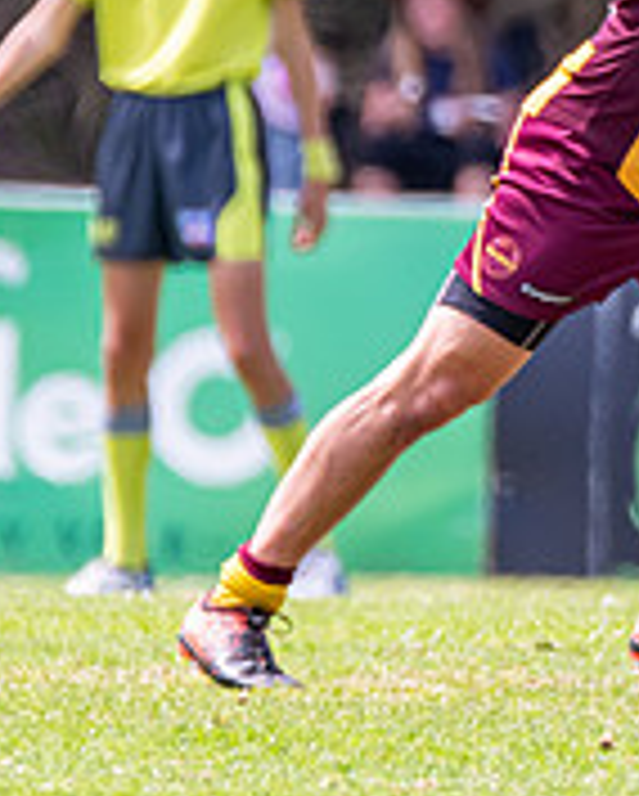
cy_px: -193
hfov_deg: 0.7
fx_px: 51305
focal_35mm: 2174
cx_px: 1053
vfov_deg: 0.9
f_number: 6.3
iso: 800
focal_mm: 550
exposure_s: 1/1250
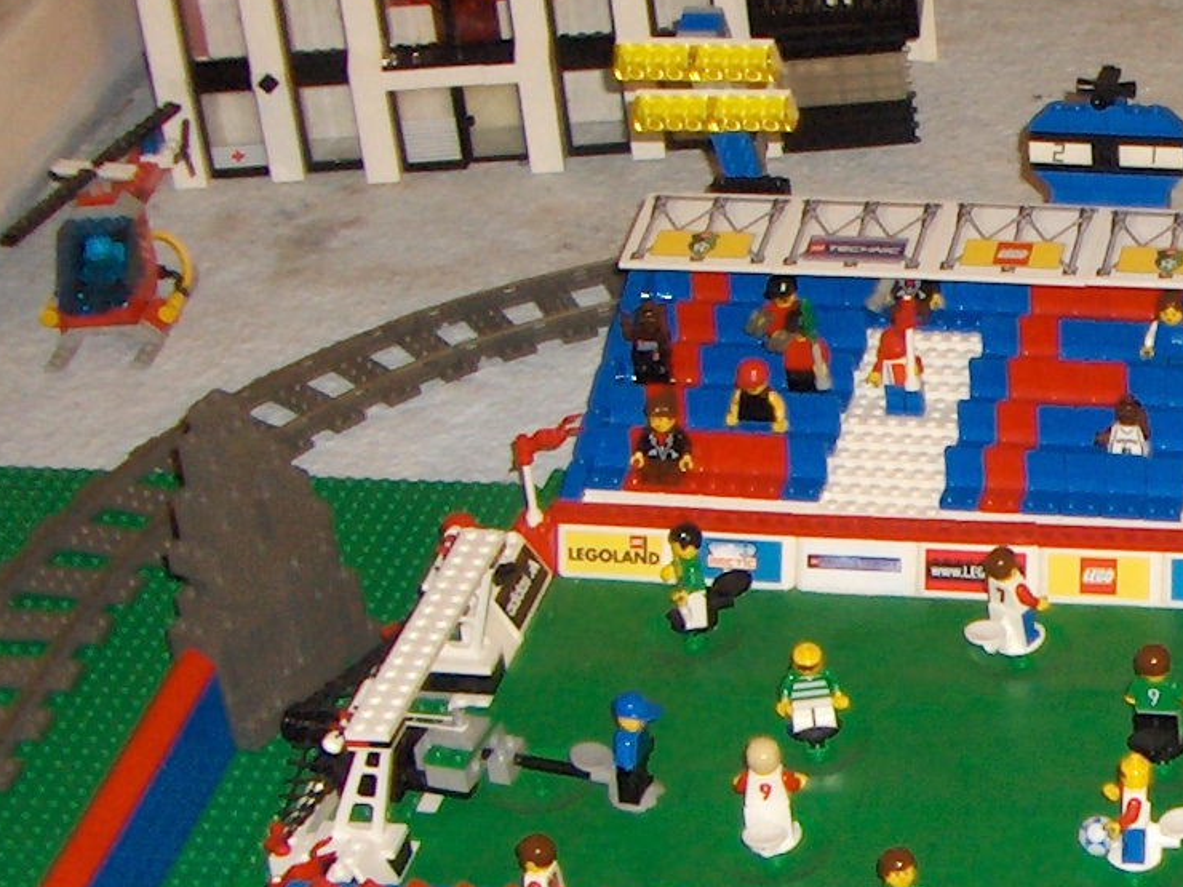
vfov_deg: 13.5
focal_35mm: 109
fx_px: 3725
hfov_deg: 17.2
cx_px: 1453
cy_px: 798
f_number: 2.6
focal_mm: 5.8
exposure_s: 1/60
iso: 100
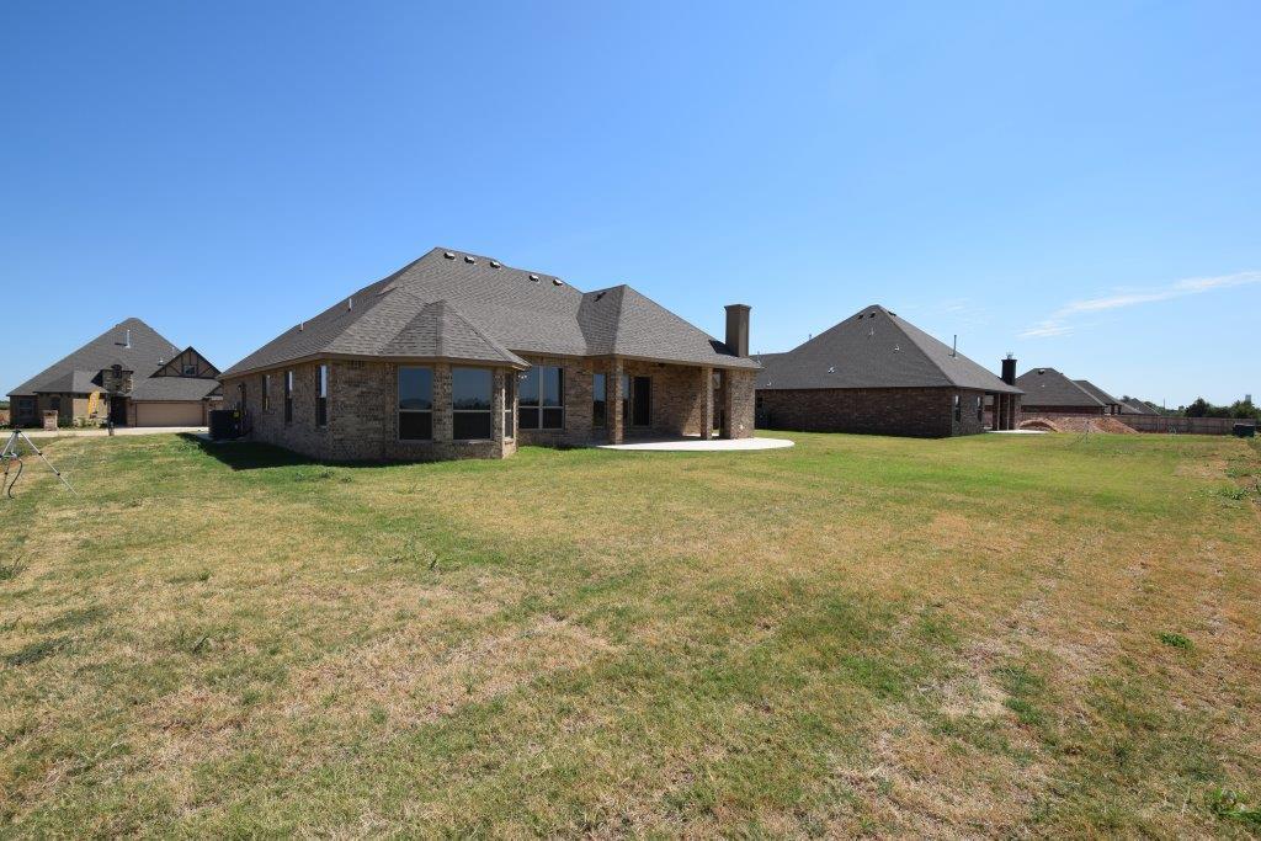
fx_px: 525
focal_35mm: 15
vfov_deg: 77.3
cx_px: 630
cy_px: 420
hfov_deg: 100.4
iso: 200
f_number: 10
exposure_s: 1/400
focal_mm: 10
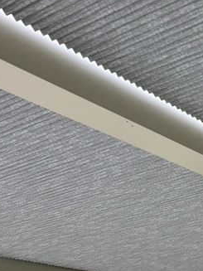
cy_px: 356
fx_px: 673
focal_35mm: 86
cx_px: 244
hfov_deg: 16.4
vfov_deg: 20.7
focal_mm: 5.7
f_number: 1.5
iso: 50
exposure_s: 1/121
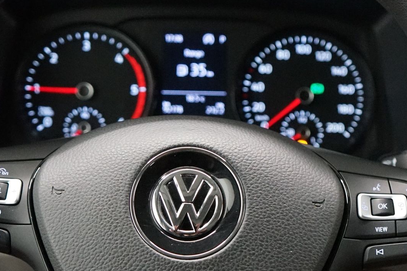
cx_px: 178
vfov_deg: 11.6
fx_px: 1334
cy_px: 200
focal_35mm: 118
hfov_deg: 17.3
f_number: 4.5
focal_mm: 50
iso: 6400
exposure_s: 1/125
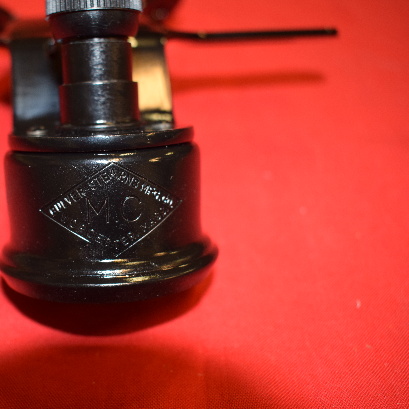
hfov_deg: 38.2
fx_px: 575
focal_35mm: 43
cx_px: 103
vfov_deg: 39.2
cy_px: 203
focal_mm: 22
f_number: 5
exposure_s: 1/60
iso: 500
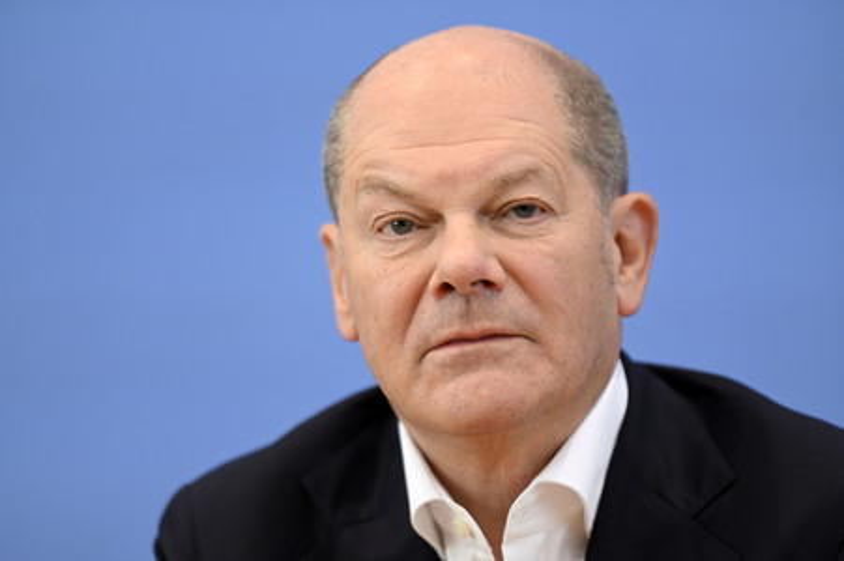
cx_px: 422
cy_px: 280
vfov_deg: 6.9
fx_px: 4685
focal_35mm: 200
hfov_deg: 10.3
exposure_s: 1/1000
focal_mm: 200
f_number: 2.8
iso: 1600
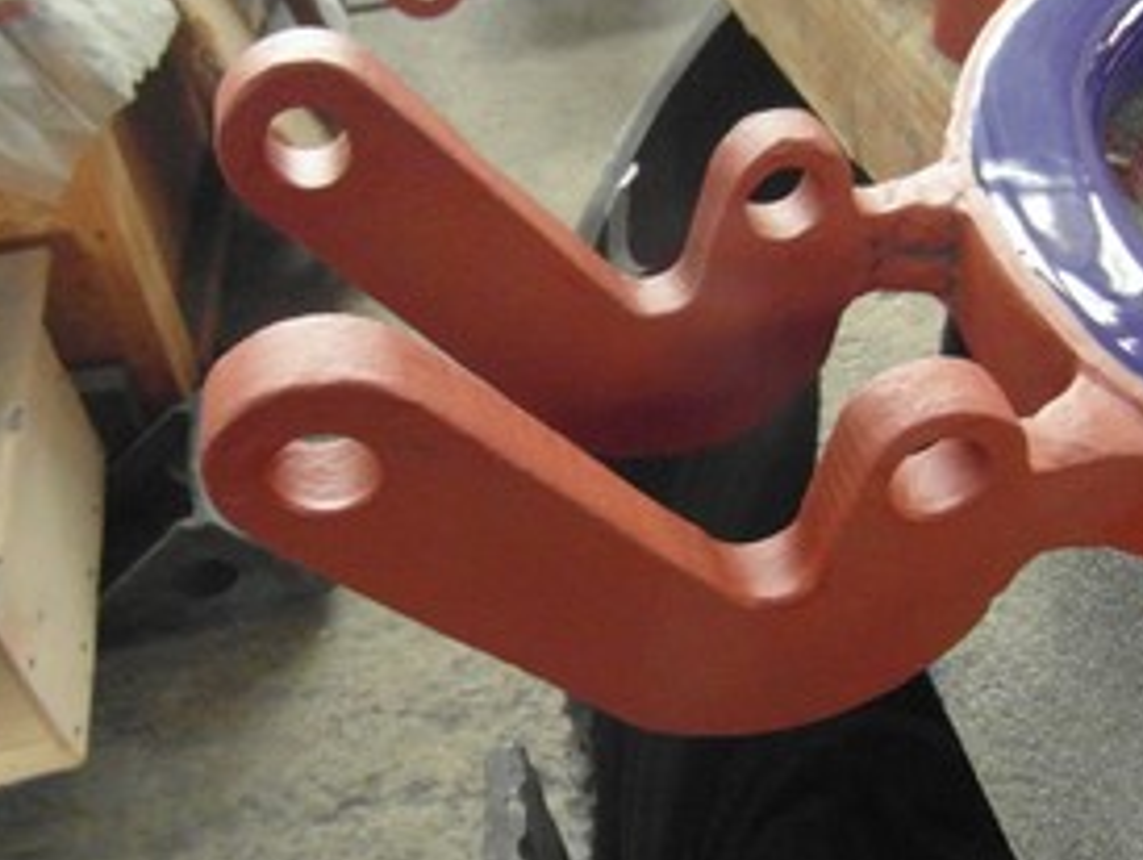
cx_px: 672
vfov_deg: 40.7
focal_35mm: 35
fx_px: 1157
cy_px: 451
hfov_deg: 52.3
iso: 800
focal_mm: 4
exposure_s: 1/20
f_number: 3.2
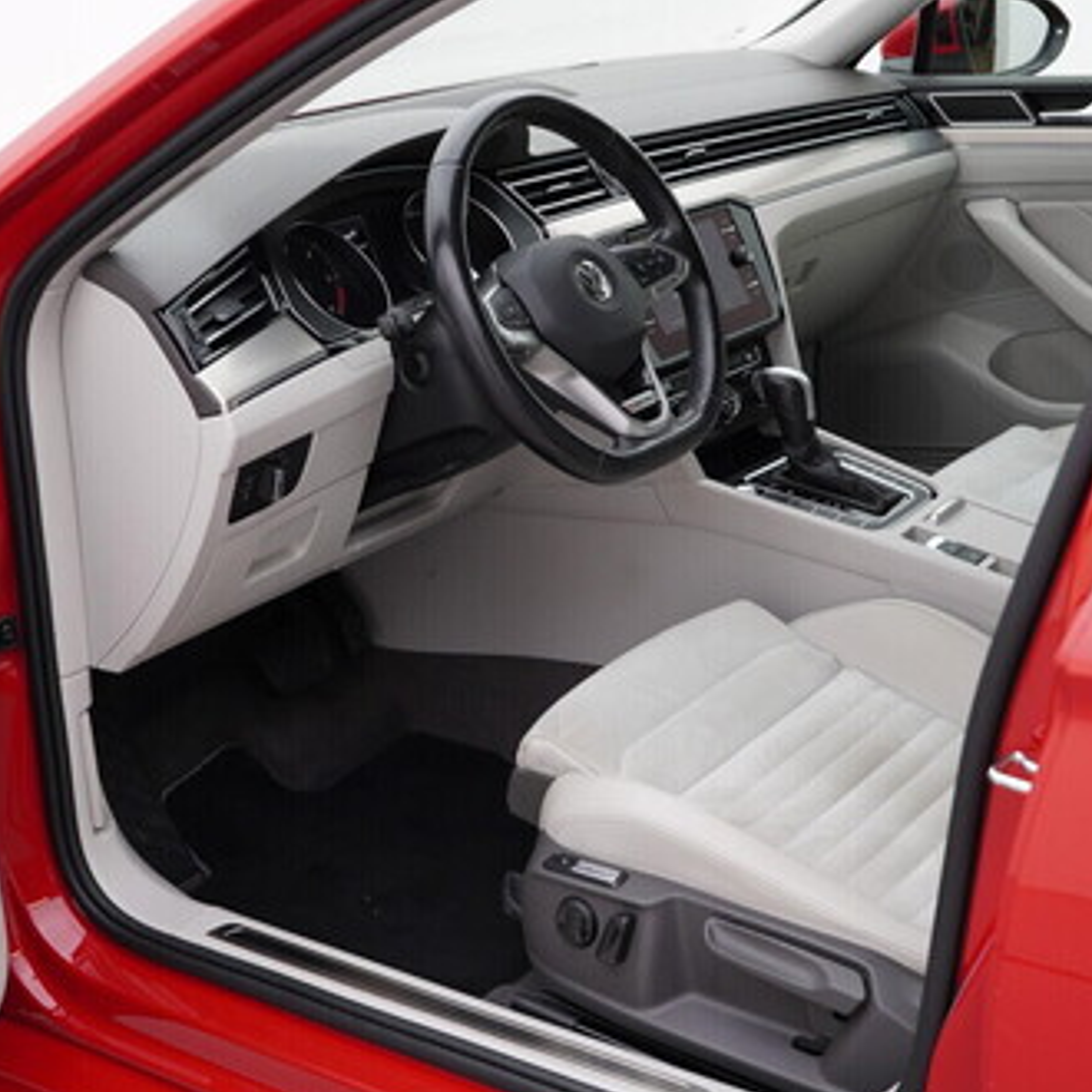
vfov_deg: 33.4
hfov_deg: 33.4
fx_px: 1820
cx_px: 582
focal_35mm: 51
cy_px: 524
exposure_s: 1/50
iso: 125
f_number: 3.2
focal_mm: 24
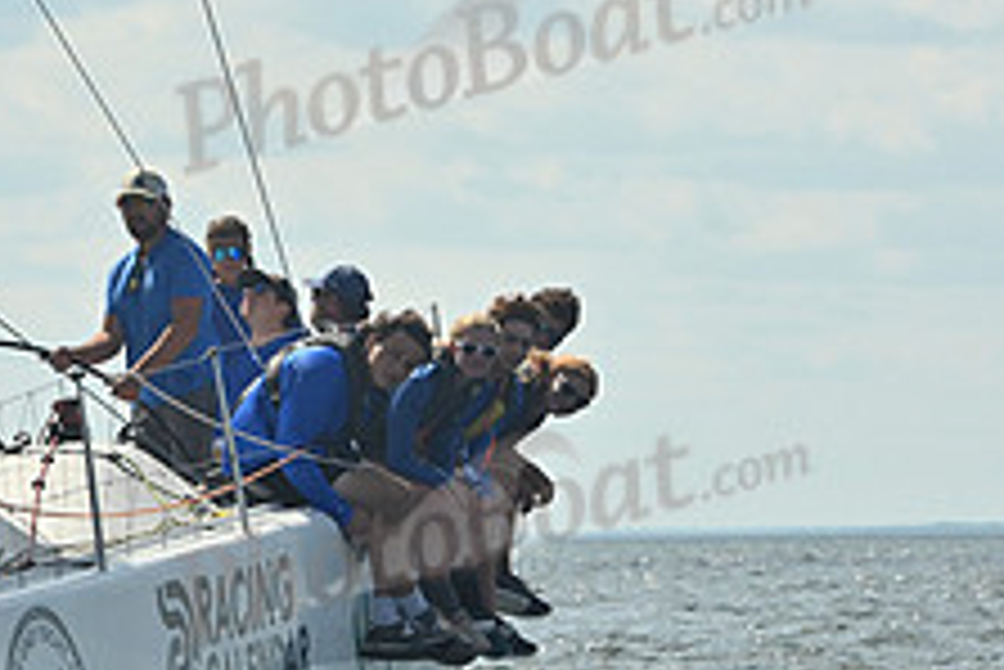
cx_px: -54
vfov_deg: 3.2
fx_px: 12000
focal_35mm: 430
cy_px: 353
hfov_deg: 4.8
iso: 250
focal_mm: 165
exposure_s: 1/1000
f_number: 11
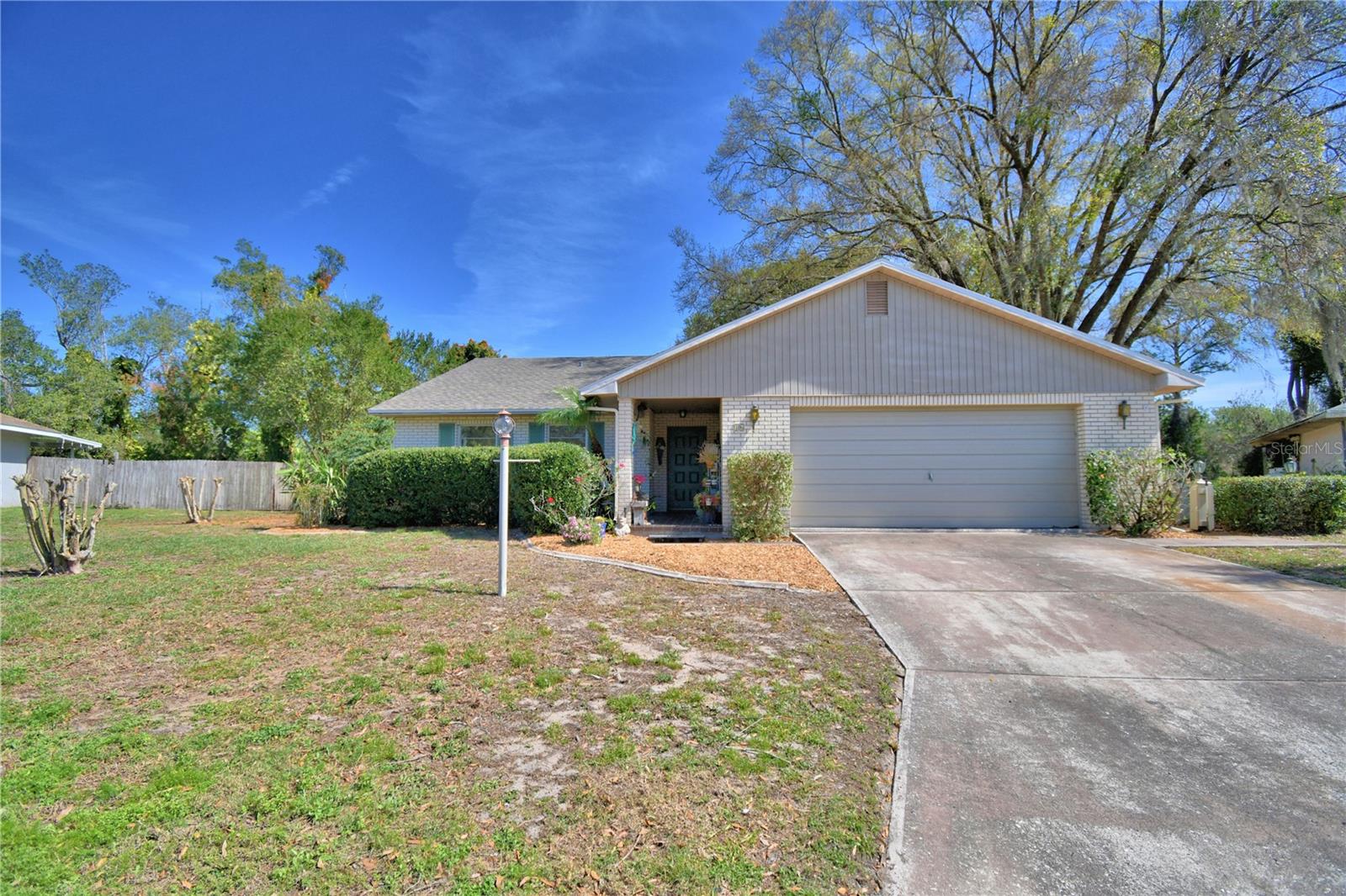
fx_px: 561
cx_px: 673
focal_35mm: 15
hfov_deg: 100.4
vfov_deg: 77.3
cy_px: 448
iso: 100
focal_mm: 10
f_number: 4.5
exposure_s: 1/1250
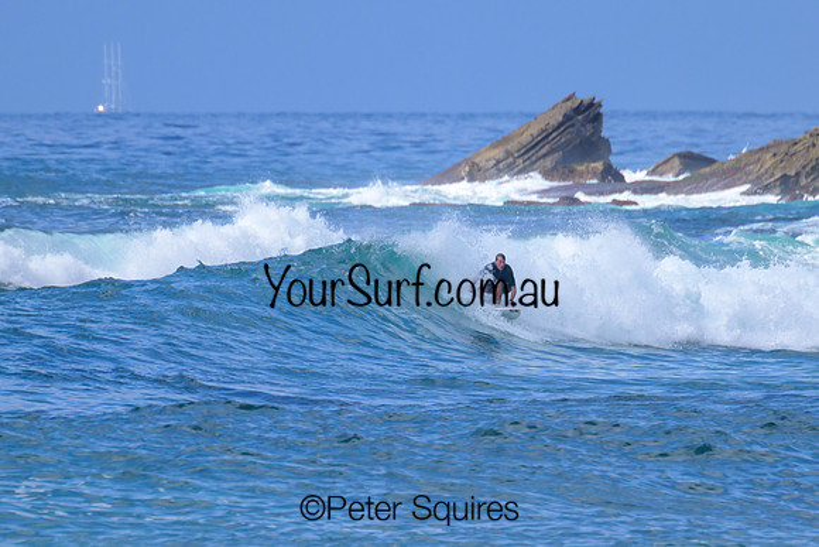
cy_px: 317
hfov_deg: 1.9
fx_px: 24898
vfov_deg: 1.3
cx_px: 455
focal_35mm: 1094
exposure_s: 1/2000
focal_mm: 800
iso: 720
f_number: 11
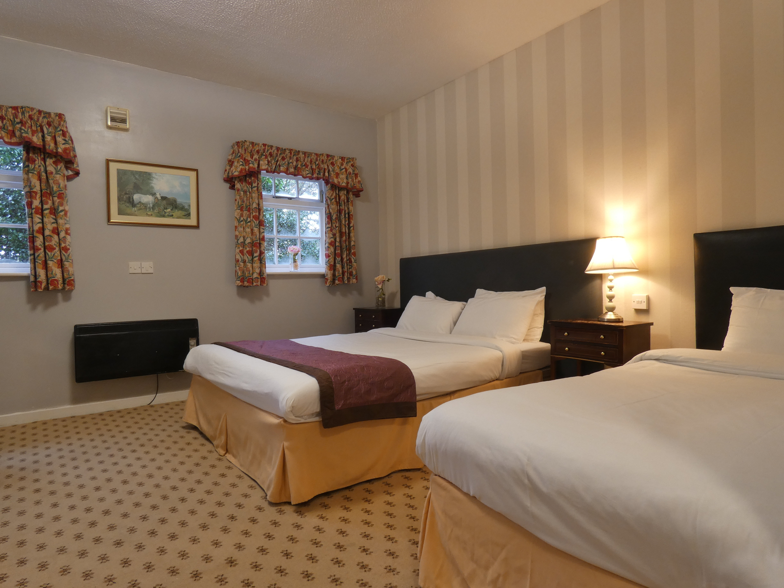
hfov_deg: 81.7
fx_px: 453
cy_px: 294
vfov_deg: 66.0
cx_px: 392
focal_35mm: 20
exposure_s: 1/2
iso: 80
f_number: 5.6
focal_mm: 3.6
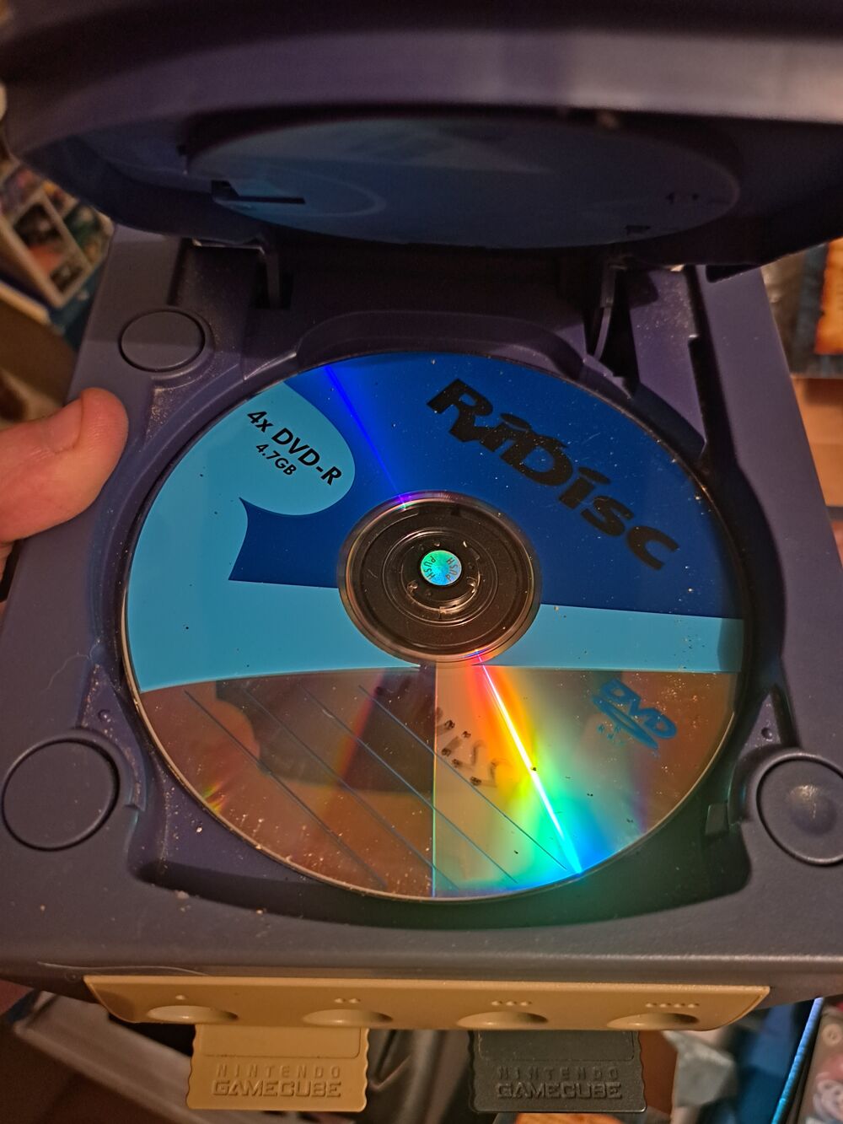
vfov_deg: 71.6
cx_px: 422
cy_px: 562
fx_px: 779
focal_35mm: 24
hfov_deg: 56.8
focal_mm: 5.23
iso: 800
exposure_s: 1/25
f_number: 1.8
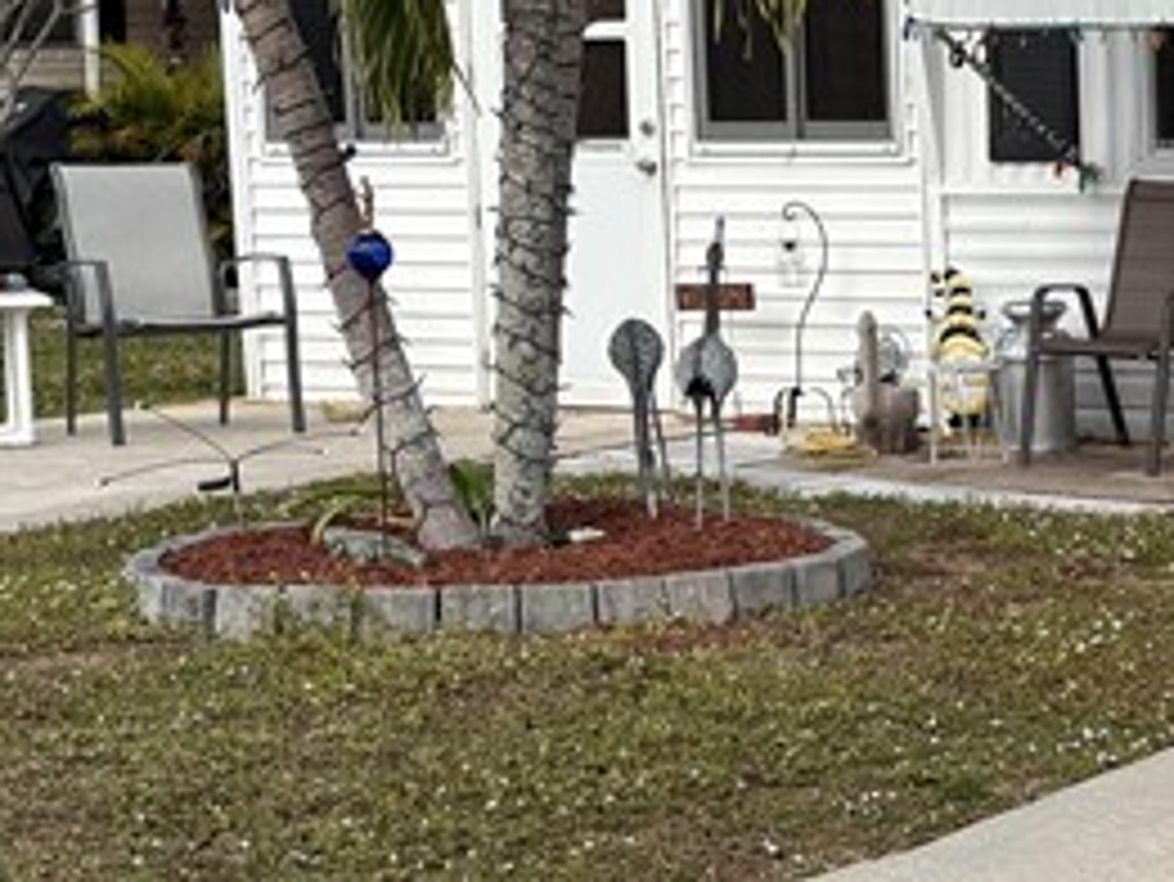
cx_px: 1331
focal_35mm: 102
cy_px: 594
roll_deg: +0.8
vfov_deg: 14.5
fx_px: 3461
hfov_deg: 18.4
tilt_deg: -8.3
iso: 50
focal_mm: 5.96
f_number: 1.6
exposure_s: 1/2865
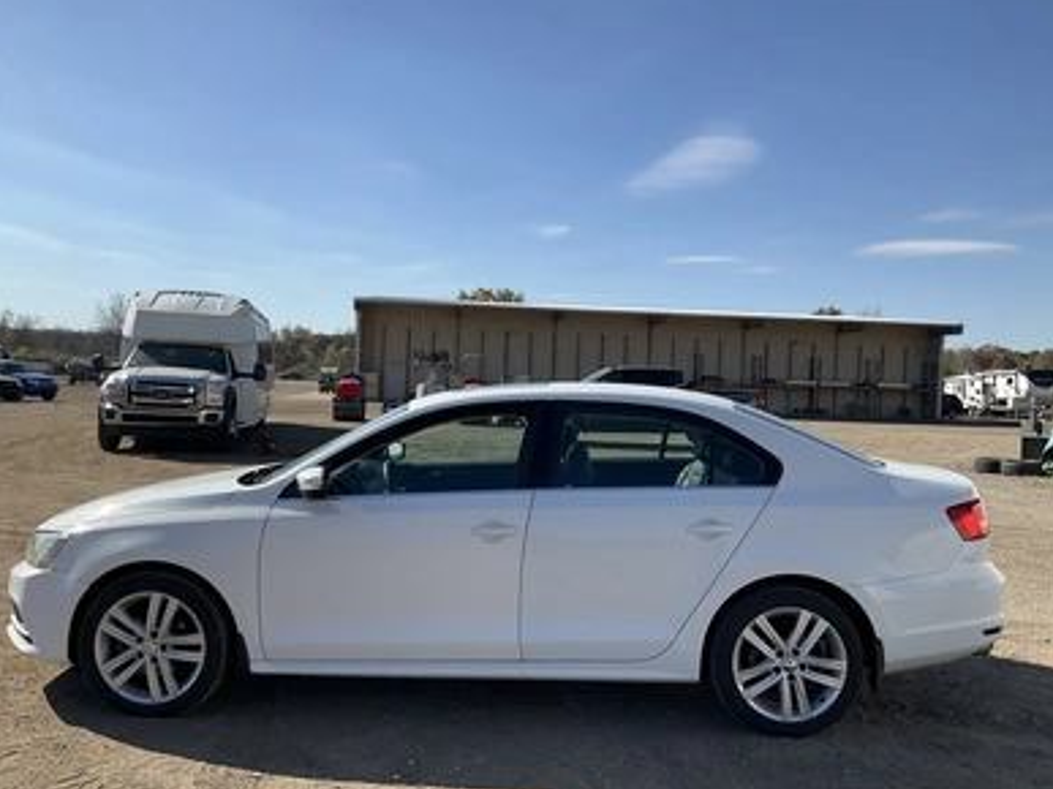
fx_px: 912
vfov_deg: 46.8
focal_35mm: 30
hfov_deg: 60.0
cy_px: 392
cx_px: 514
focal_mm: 3
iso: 25
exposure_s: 1/2320
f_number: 1.8
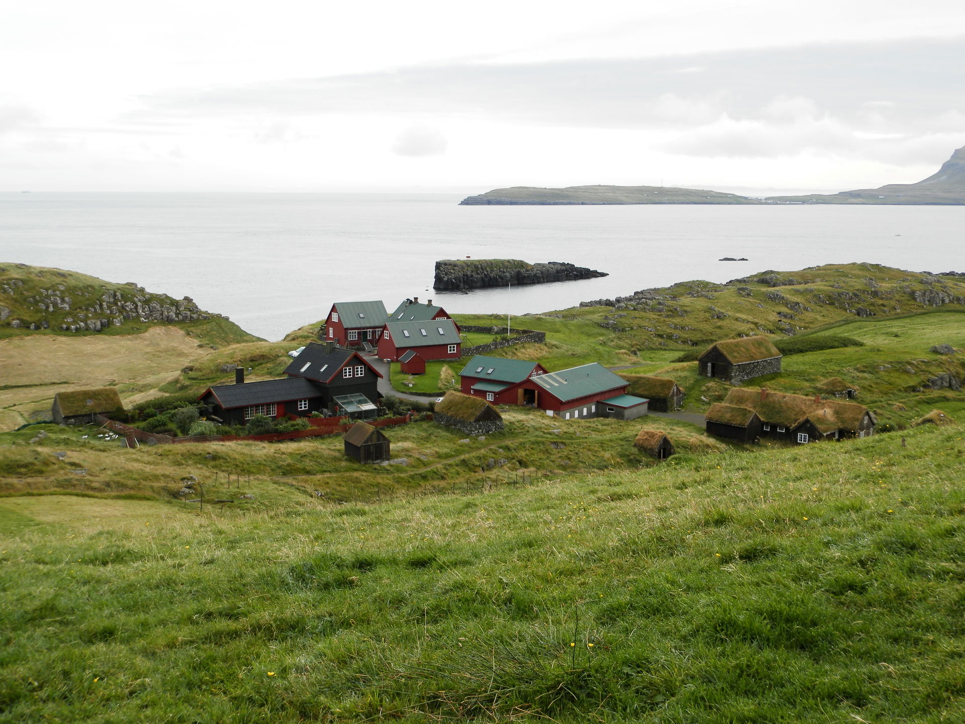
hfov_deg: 46.8
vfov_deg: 36.0
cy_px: 362
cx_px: 482
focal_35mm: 40
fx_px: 1115
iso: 80
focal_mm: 7.2
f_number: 3.5
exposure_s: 1/400
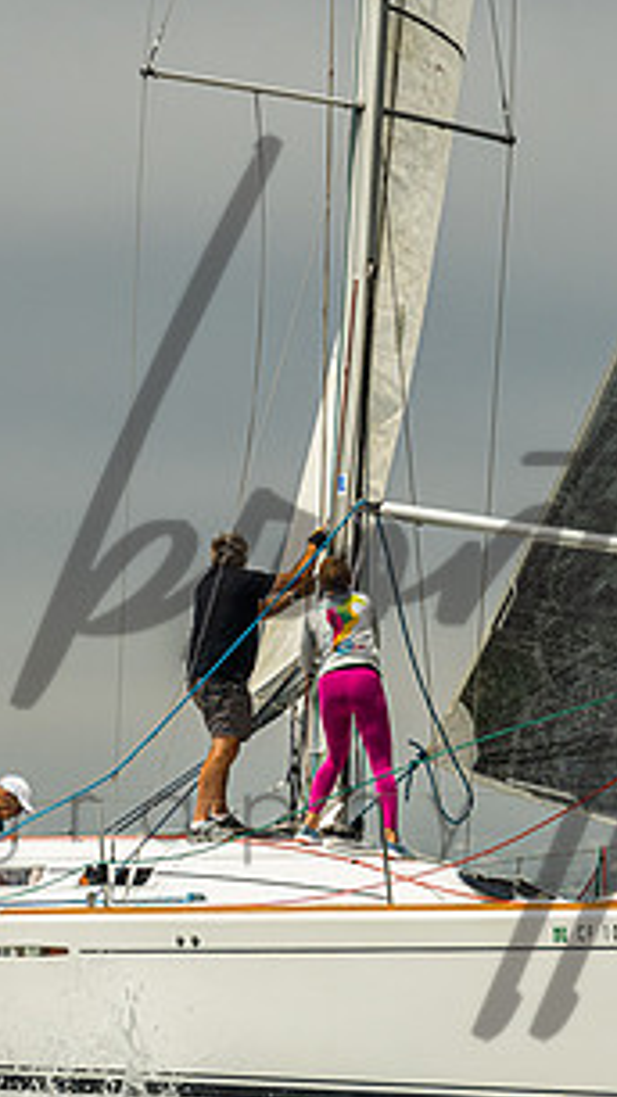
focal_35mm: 319
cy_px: 543
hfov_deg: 3.8
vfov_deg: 6.8
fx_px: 9283
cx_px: 294
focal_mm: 155
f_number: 6.3
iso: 400
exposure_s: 1/1600
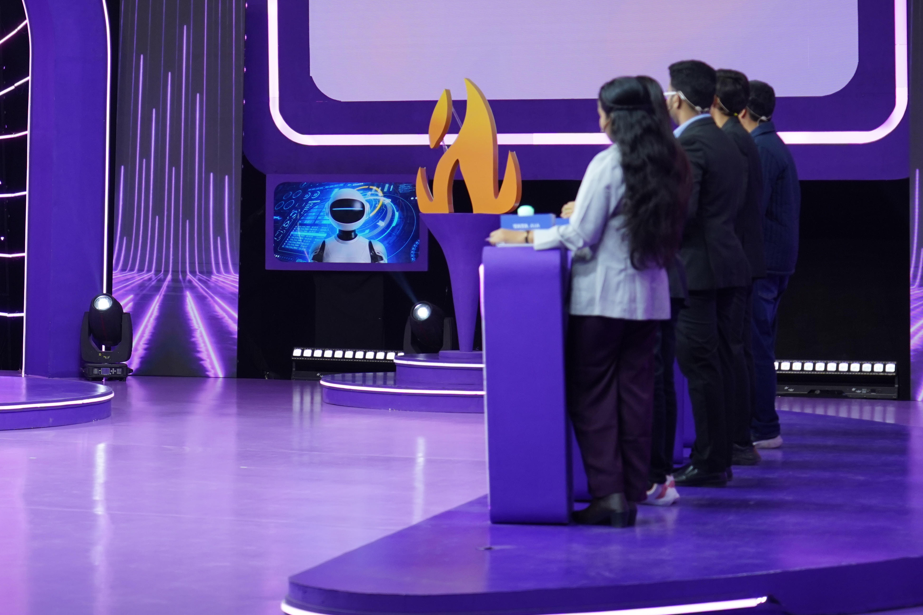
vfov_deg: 14.2
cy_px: 173
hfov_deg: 21.1
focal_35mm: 96
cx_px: 255
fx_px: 2461
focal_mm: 62
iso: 1250
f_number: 4
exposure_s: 1/160
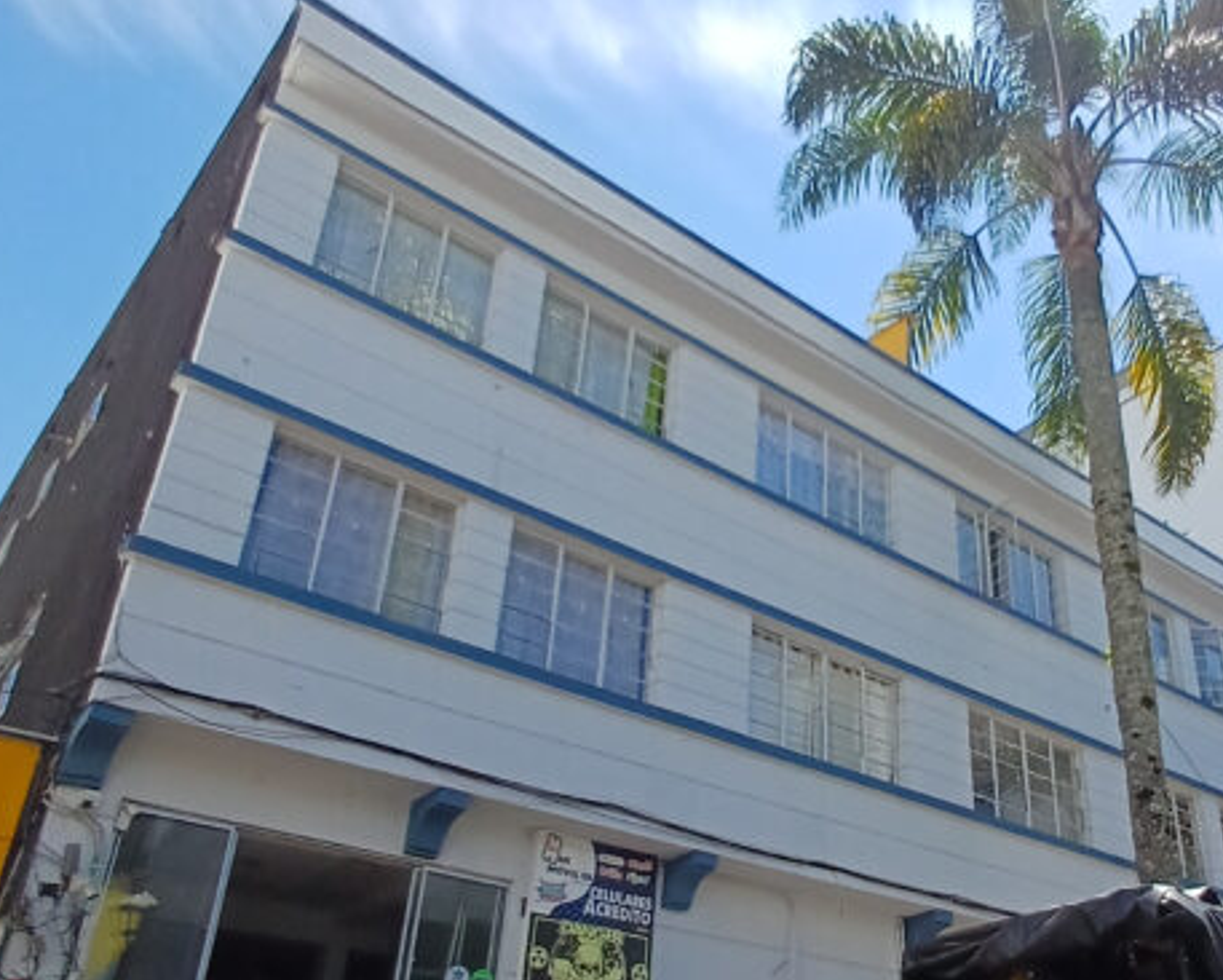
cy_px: 619
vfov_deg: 41.9
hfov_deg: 50.4
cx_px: 838
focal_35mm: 35
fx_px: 1267
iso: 40
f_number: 2.2
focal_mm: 1.64
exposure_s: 1/809
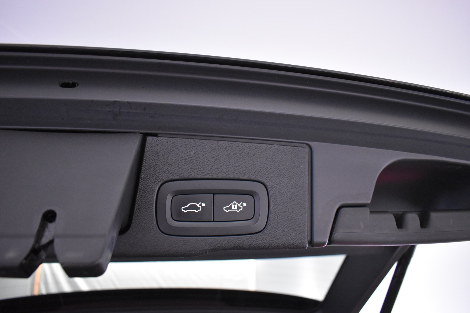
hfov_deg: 67.4
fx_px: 352
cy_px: 156
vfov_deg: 47.9
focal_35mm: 27
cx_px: 235
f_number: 3.5
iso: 2200
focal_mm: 18
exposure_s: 1/30
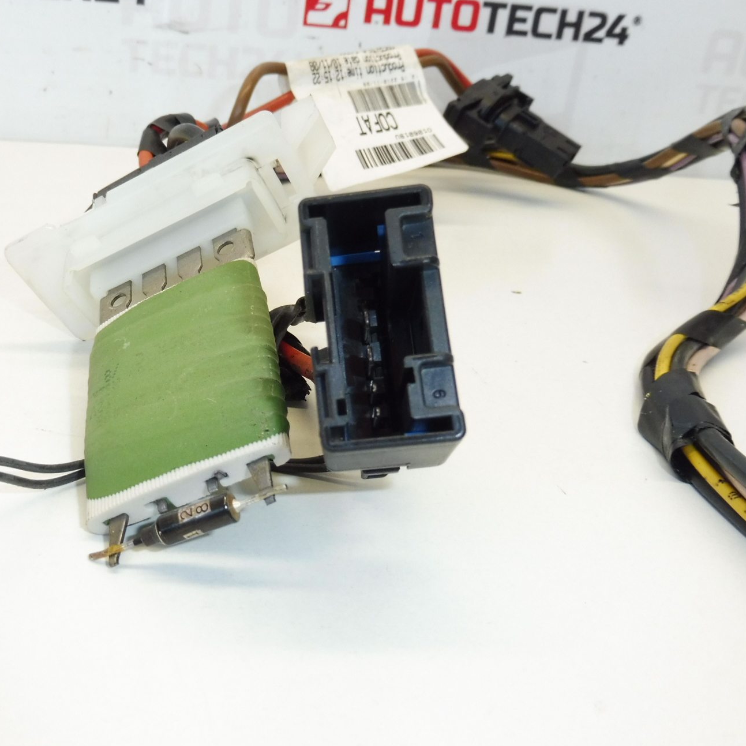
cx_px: 218
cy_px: 355
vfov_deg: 47.2
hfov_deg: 46.1
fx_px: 853
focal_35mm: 35
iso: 200
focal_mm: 4.4
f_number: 4
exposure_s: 1/80
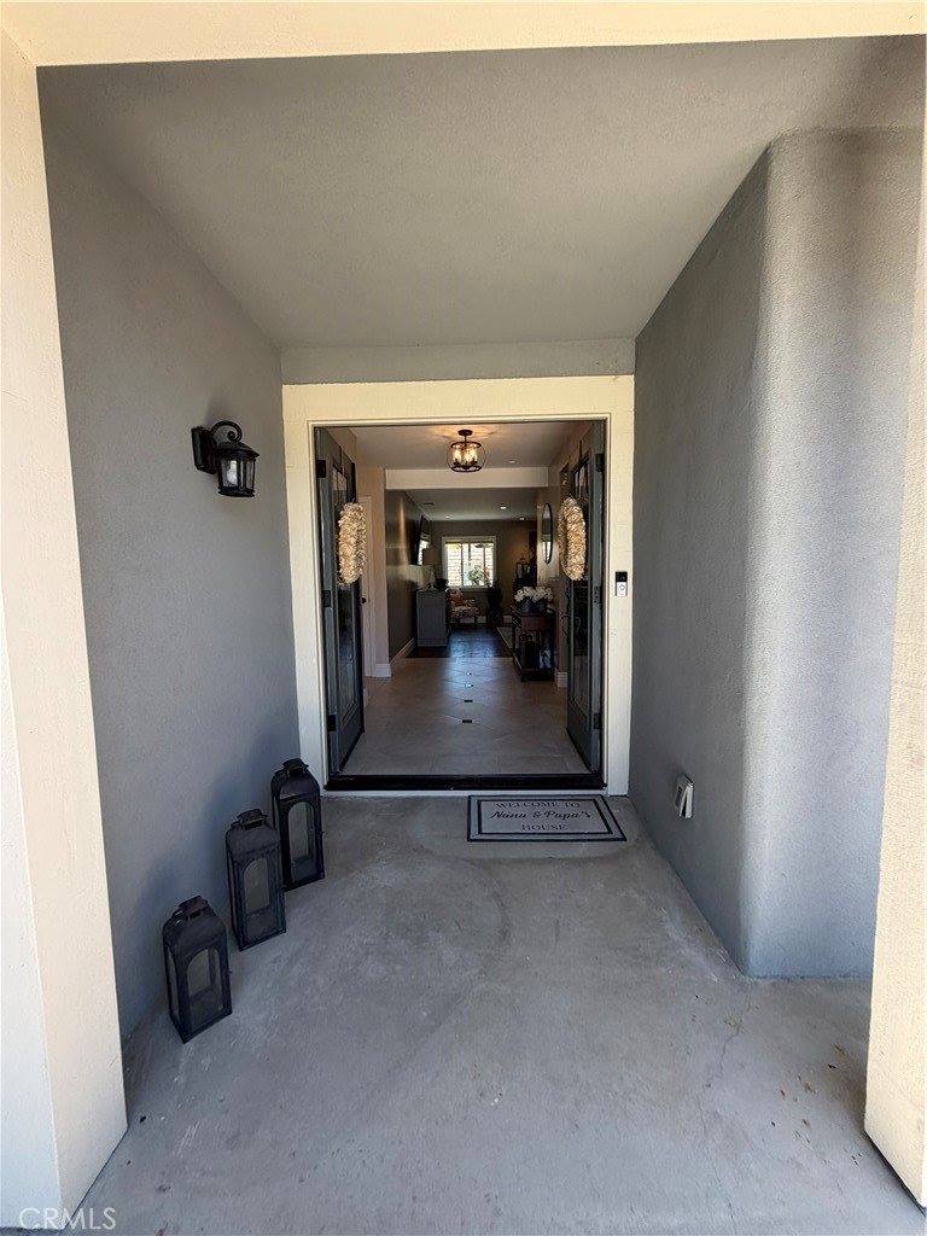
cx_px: 464
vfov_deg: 102.1
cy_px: 618
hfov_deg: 85.7
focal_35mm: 14
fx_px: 500
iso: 64
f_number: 2.2
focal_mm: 2.22
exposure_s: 1/239
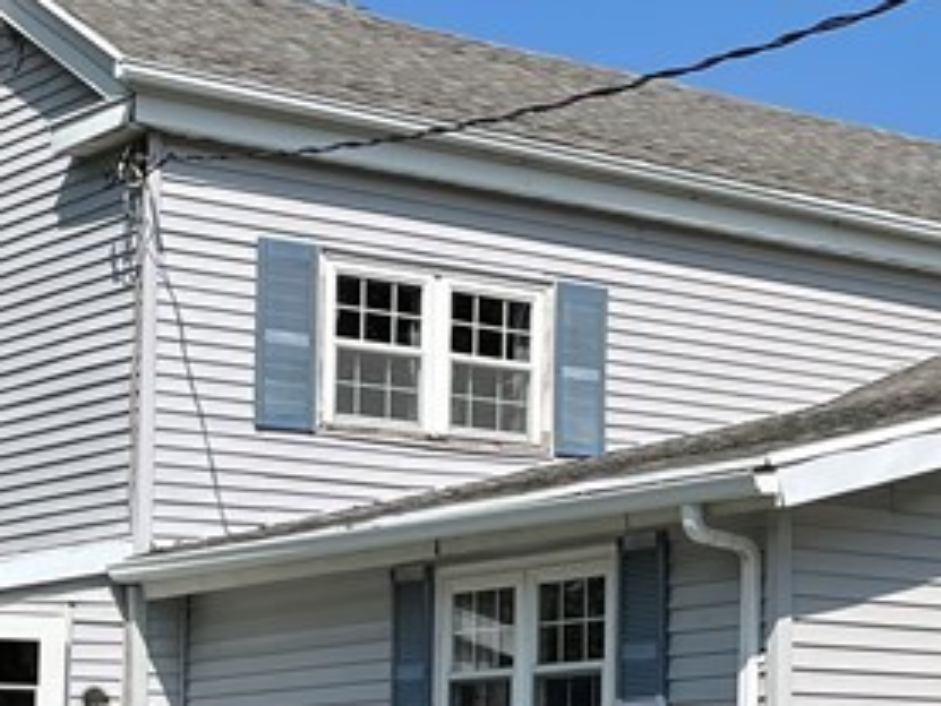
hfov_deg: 19.2
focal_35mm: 96
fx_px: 2611
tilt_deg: +4.2
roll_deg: -0.1
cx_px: 1145
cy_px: 591
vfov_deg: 15.3
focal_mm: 5.1
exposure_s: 1/4651
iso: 50
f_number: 1.6
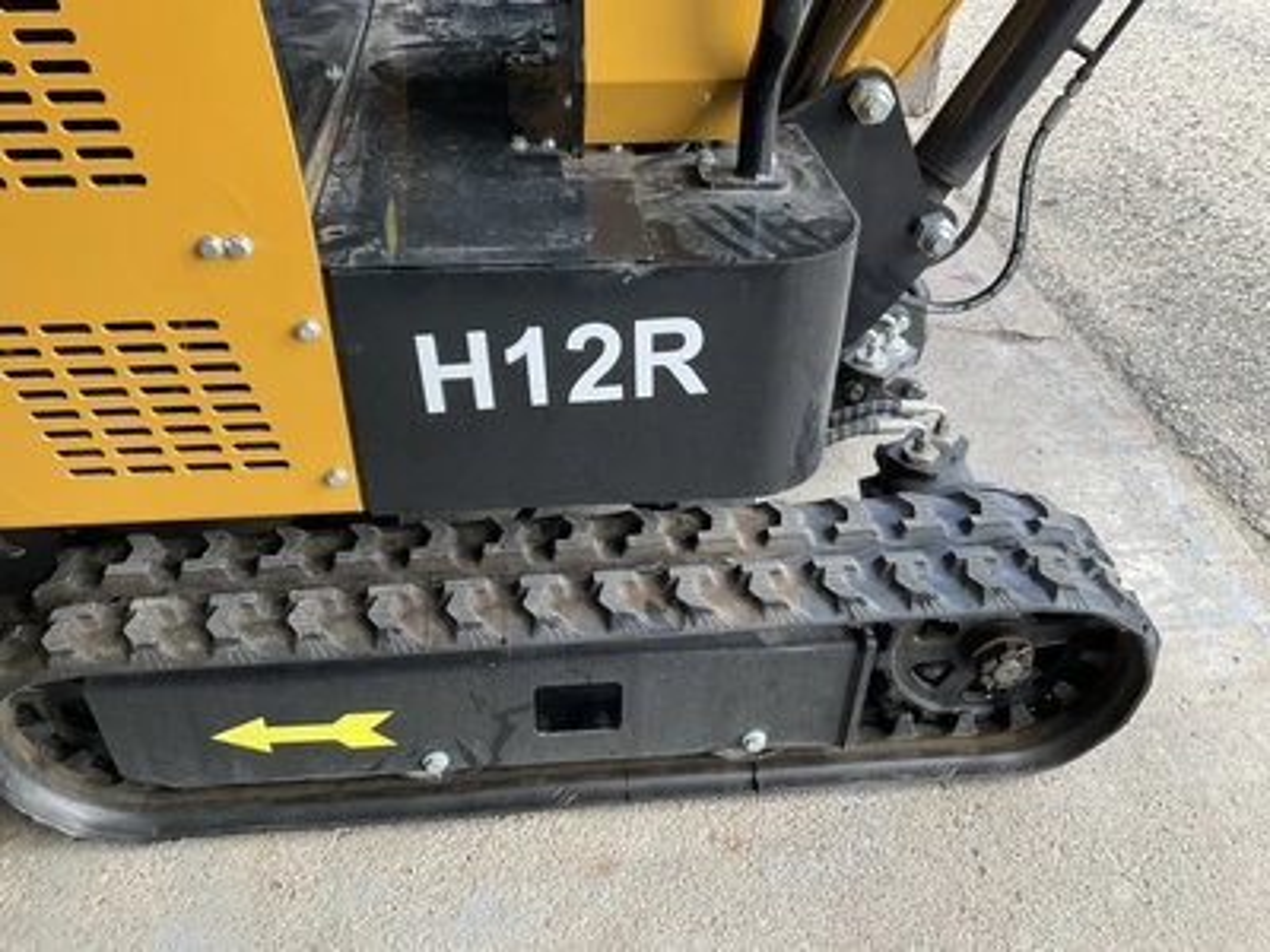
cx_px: 635
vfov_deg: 48.2
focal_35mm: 29
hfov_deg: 61.7
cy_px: 476
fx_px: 1064
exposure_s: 1/122
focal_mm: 3
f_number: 1.8
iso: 32
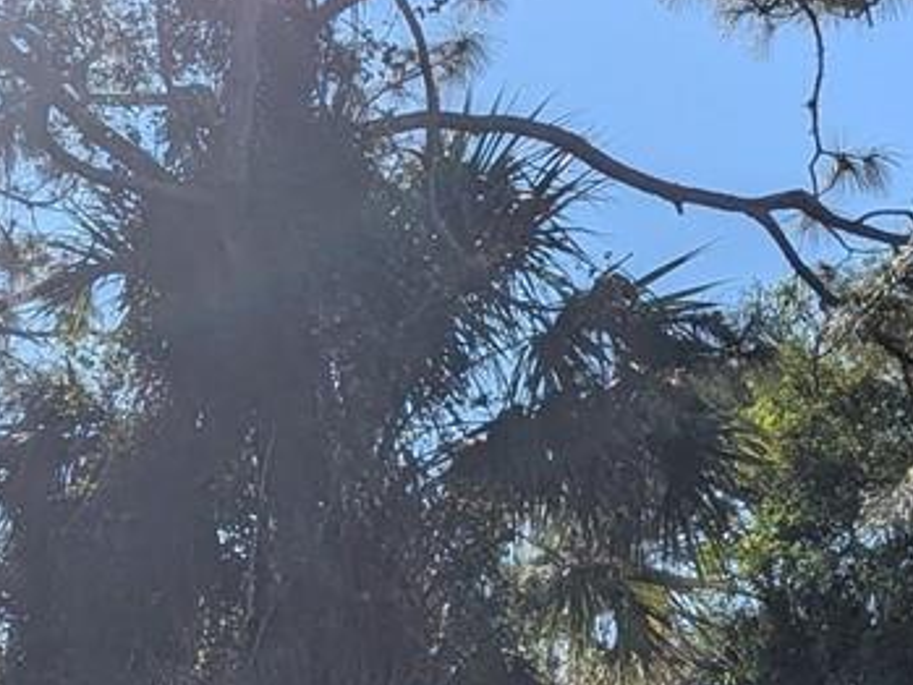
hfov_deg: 17.3
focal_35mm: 110
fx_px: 2902
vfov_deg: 13.4
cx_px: -99
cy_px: 460
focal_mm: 6.81
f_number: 1.85
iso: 46
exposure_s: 1/6289
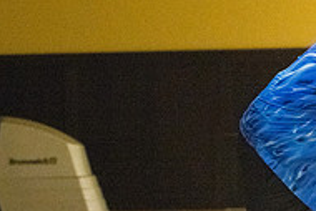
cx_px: 427
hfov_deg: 9.4
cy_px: 135
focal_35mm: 214
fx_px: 1880
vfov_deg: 6.4
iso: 10000
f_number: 4.5
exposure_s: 1/1000
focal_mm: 70
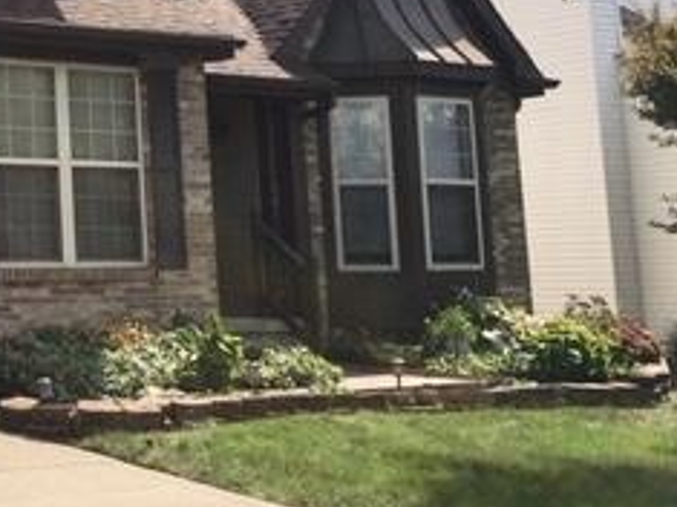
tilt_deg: +7.7
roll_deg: +0.1
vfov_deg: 18.4
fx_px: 1544
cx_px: -222
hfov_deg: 22.0
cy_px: 55
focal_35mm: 79
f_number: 2.2
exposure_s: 1/2079
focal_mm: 4.15
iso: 25
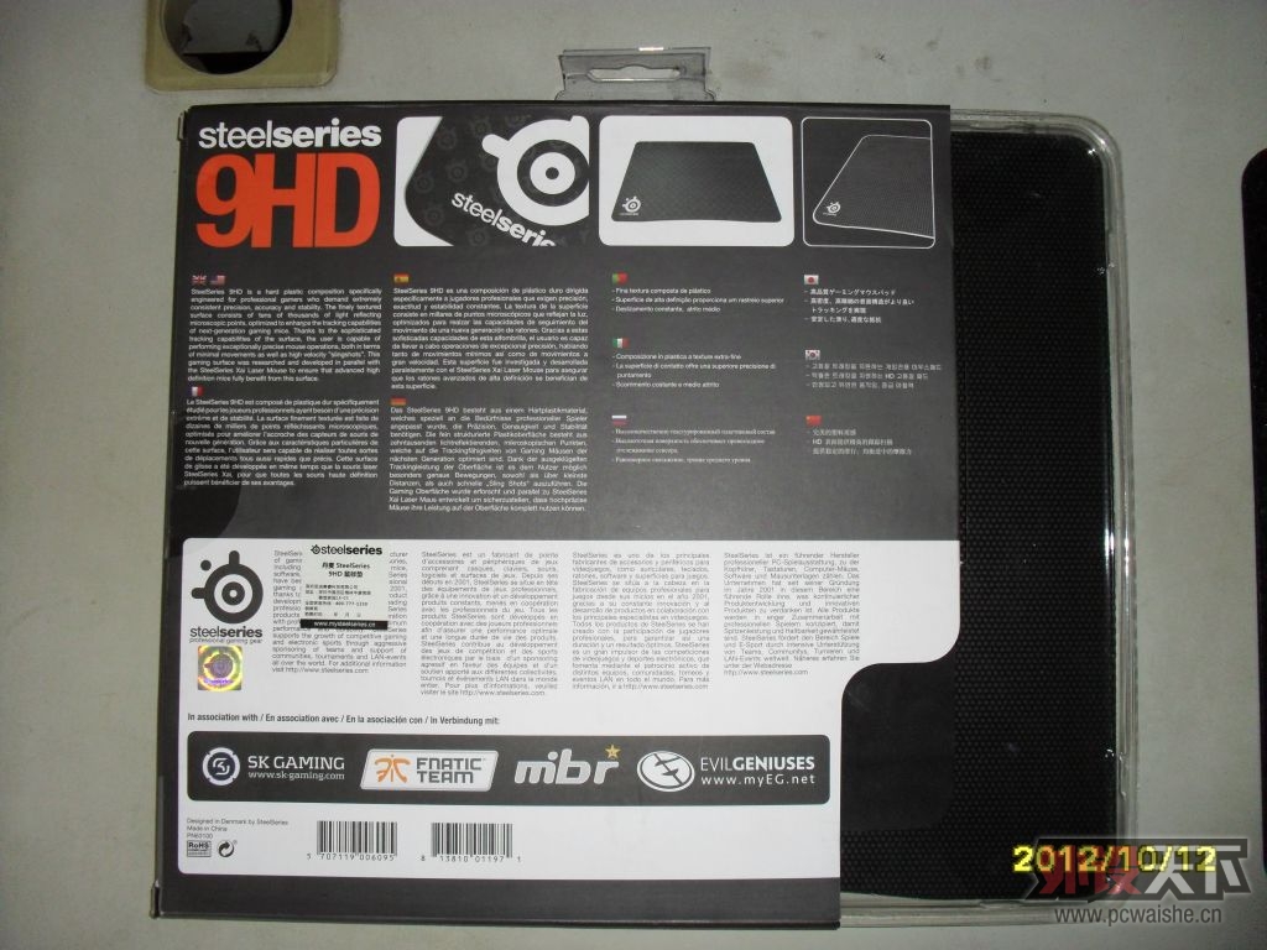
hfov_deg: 52.6
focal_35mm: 35
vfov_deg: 40.7
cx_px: 634
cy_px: 475
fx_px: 1281
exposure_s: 1/45
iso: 200
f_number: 3.2
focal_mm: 6.3
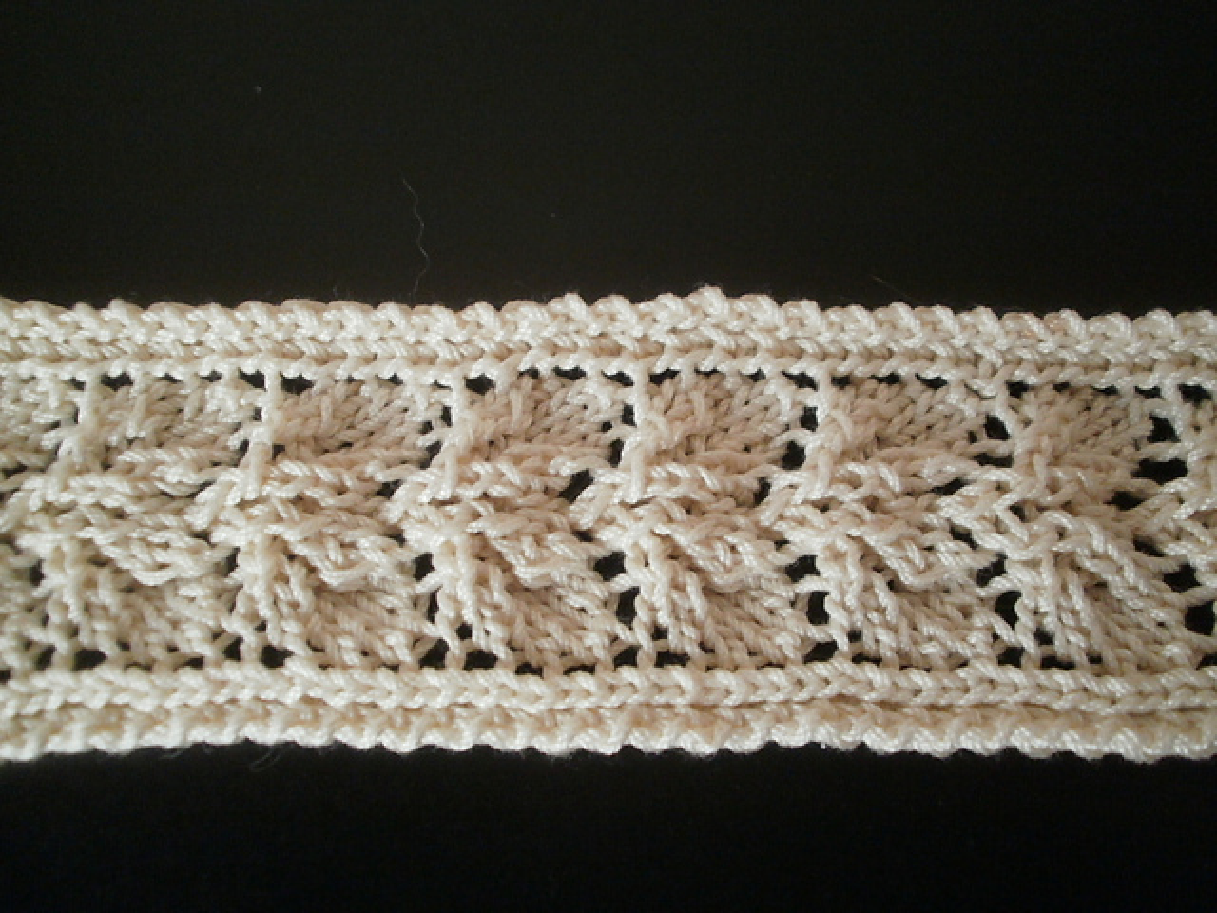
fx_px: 1090
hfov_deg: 58.4
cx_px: 608
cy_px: 456
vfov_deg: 45.4
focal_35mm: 31
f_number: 2.9
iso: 400
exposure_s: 1/80
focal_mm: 5.45
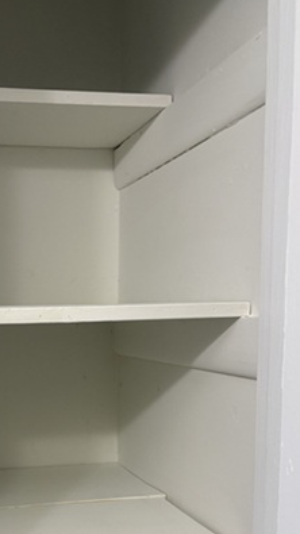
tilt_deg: -7.4
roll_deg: +1.1
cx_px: 37
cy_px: 414
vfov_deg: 42.9
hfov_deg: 25.3
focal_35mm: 46
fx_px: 651
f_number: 1.6
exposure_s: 1/60
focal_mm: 5.96
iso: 200
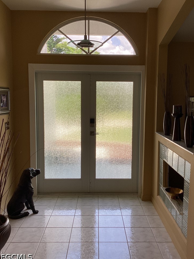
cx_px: 102
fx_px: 247
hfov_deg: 42.9
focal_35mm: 33
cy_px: 125
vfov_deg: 55.4
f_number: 2.4
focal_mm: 3.3
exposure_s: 1/120
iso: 25
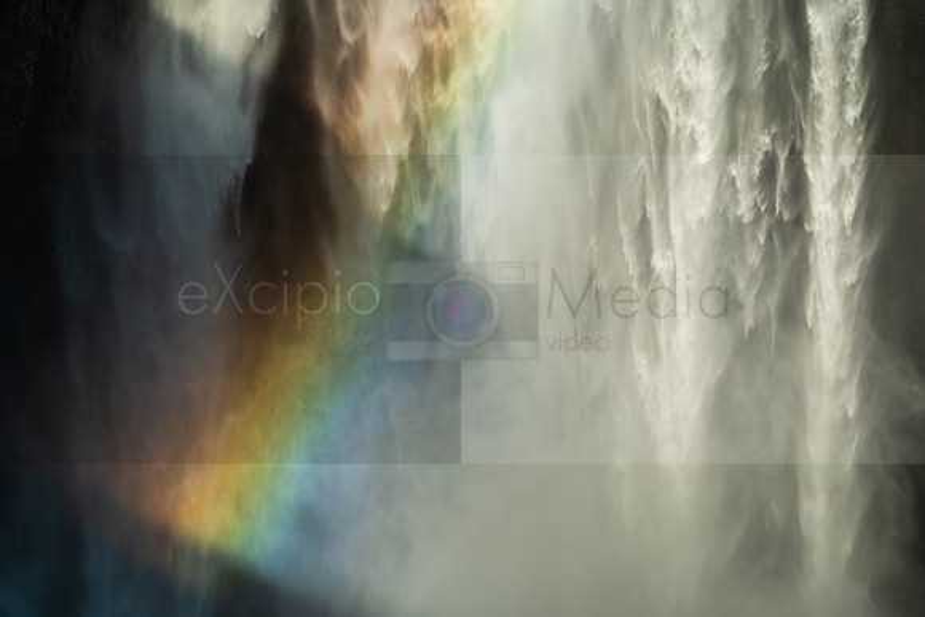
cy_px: 308
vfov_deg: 7.1
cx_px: 462
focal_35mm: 192
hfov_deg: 10.7
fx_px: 4941
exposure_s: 1/160
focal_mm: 186
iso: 50
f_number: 5
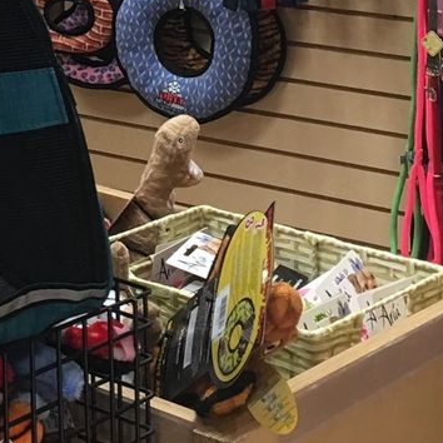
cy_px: -91
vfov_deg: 14.5
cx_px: -23
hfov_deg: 14.7
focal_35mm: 116
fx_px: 1680
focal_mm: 4.15
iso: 40
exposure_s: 1/15
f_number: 2.2
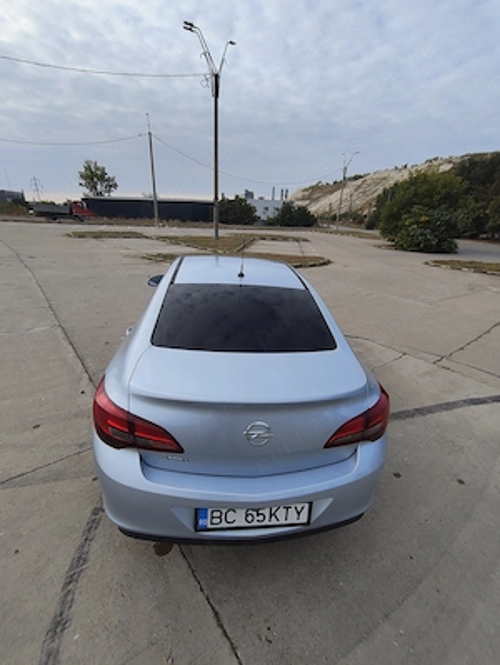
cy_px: 332
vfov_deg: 98.1
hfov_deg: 81.8
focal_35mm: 15
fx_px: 288
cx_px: 250
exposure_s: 1/997
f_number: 2.2
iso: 50
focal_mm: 1.64
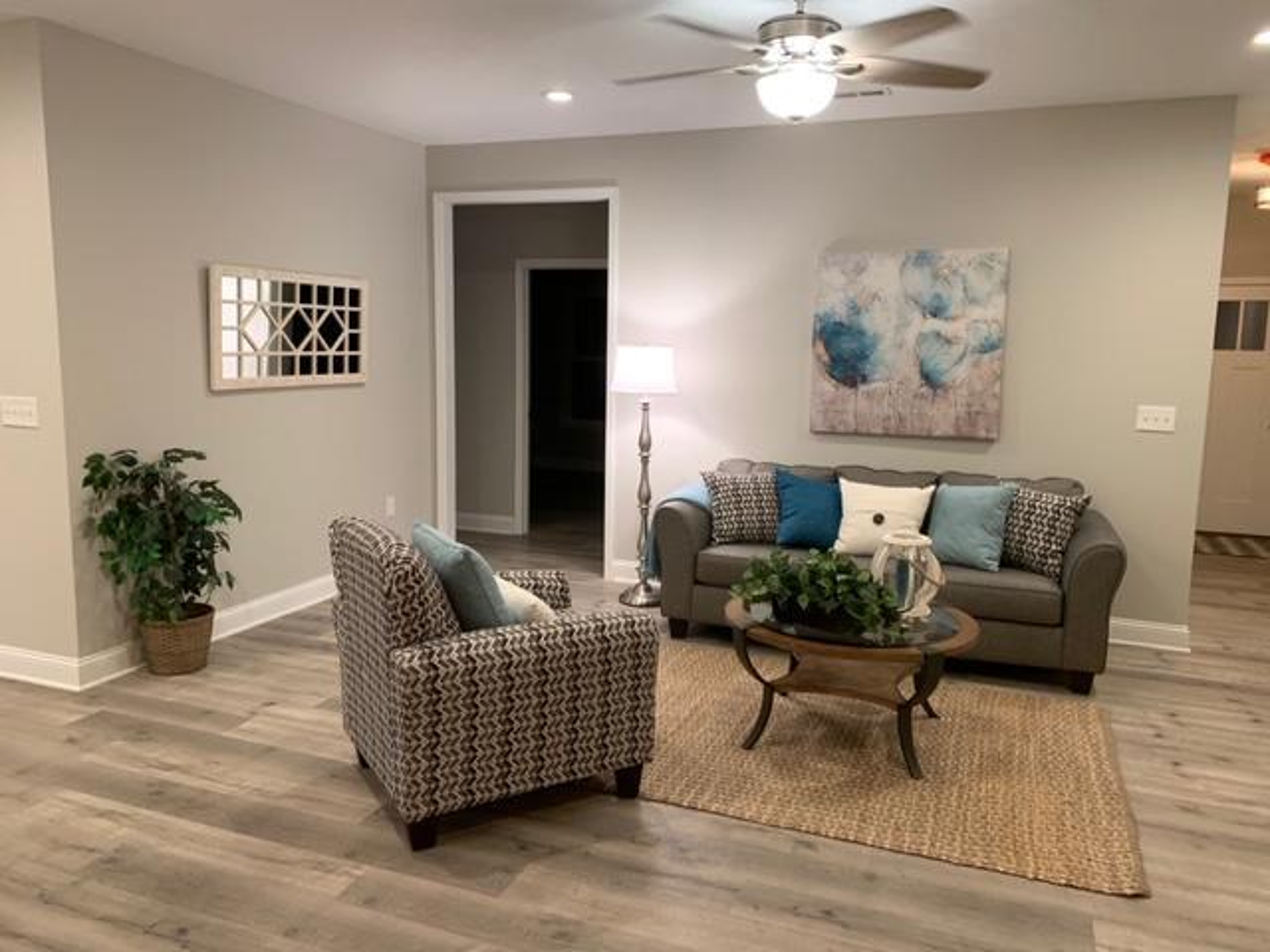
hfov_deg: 67.3
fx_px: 954
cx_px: 635
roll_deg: -1.8
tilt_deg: -8.6
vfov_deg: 53.1
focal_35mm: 26
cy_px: 476
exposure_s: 1/60
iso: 160
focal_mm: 4.25
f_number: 1.8
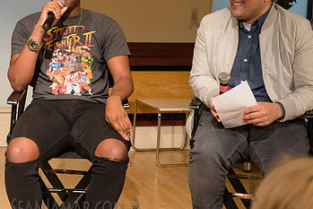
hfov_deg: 24.2
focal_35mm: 83
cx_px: 78
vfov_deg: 16.4
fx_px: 722
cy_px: 56
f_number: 4
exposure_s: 1/250
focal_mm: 50
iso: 2500
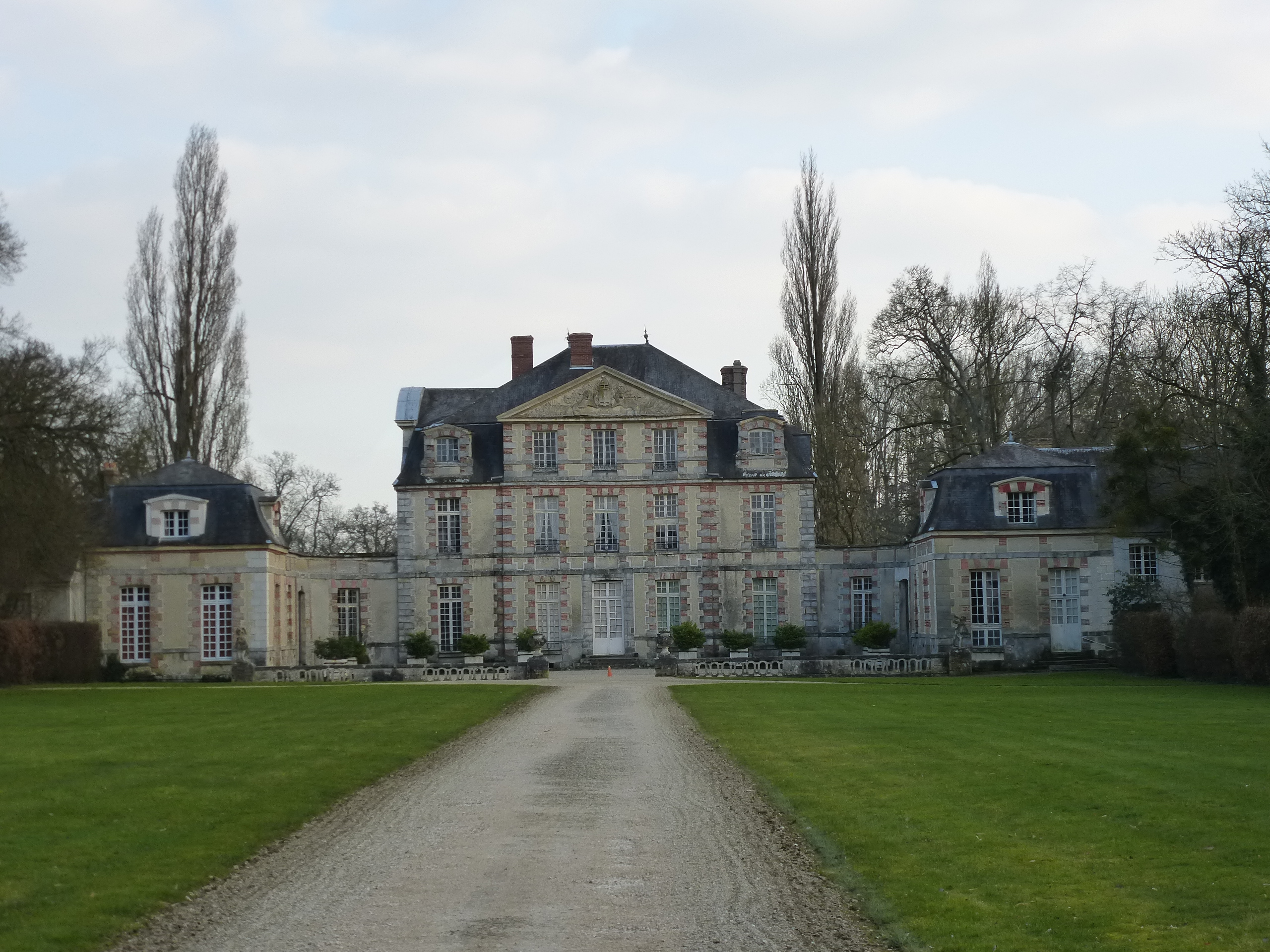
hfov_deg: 25.7
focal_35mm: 76
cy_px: 476
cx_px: 635
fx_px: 2788
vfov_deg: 19.4
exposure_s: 1/160
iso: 160
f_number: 4.7
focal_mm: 13.6
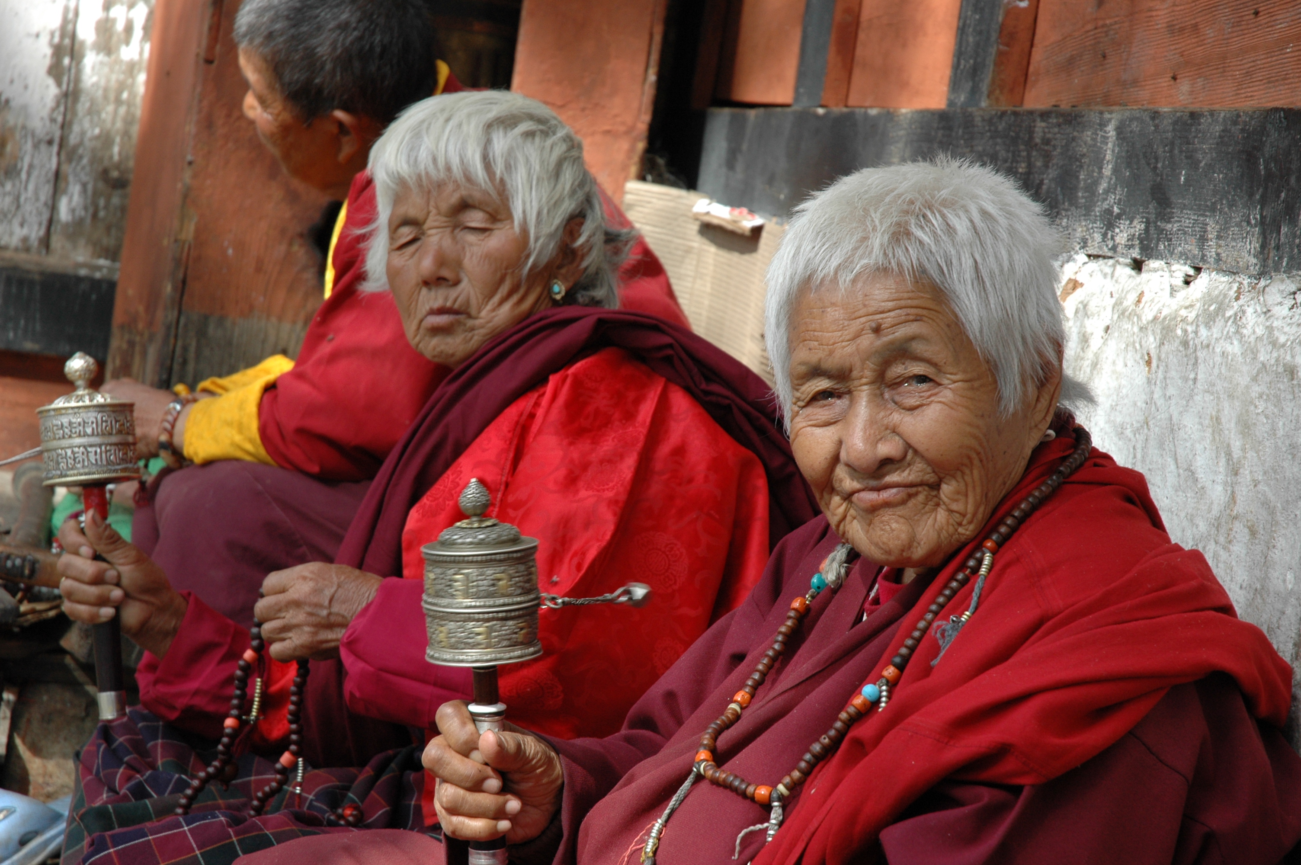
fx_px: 3791
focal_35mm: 105
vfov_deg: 13.0
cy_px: 432
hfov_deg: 19.5
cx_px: 650
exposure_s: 1/180
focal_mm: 70
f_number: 8
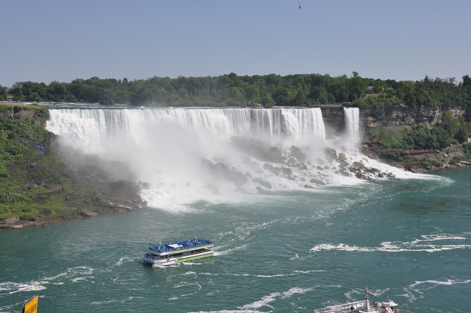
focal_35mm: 48
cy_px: 156
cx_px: 236
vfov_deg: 28.0
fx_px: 627
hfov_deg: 41.2
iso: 200
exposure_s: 1/400
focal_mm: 32
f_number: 10
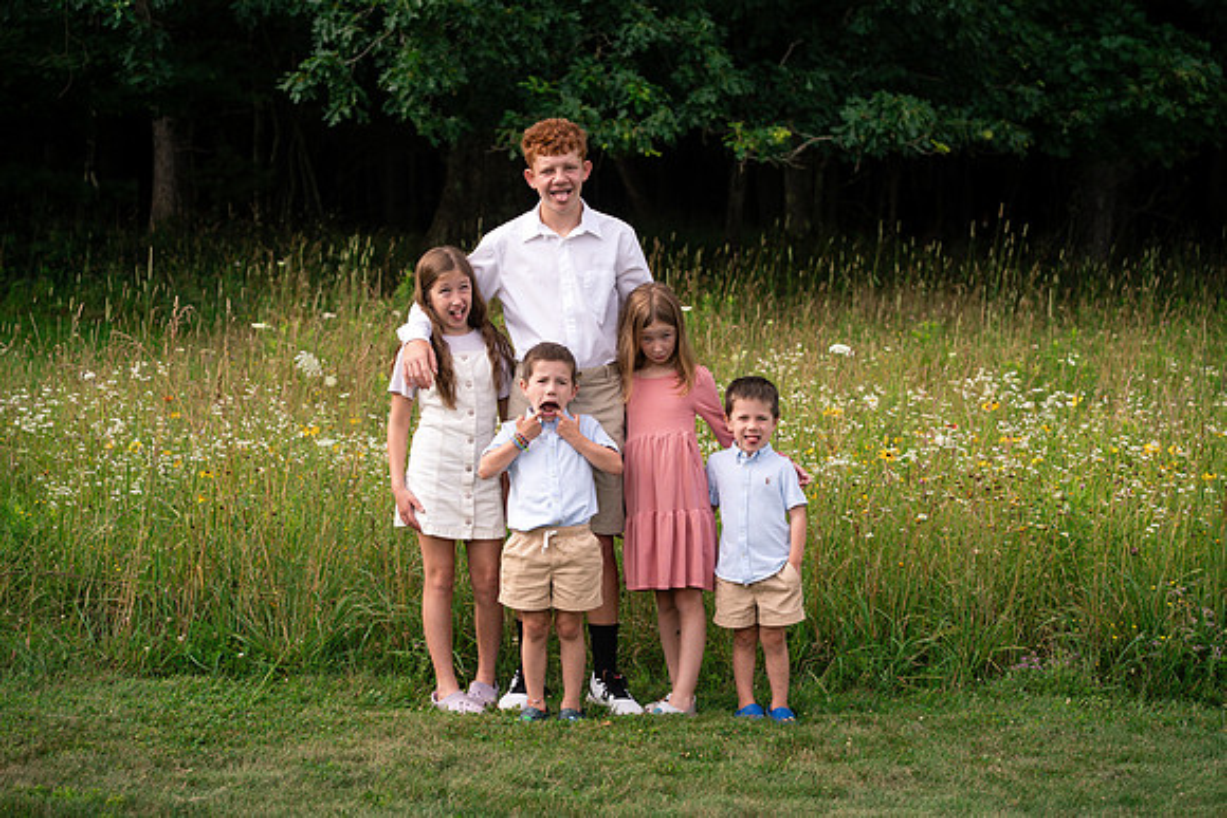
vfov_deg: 16.1
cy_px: 409
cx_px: 614
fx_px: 2898
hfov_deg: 23.9
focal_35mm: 85
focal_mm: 85
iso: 200
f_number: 4.5
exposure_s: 1/1000
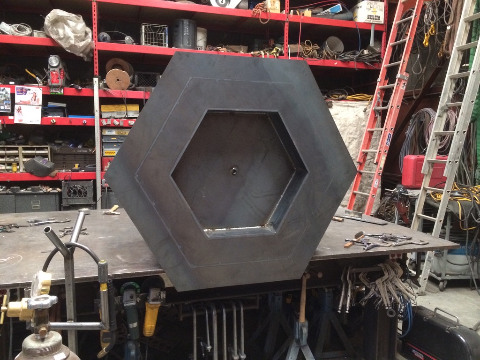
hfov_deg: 60.0
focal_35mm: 30
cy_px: 180
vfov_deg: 46.8
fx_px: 416
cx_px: 240
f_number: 2.2
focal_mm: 4.12
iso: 320
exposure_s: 1/30
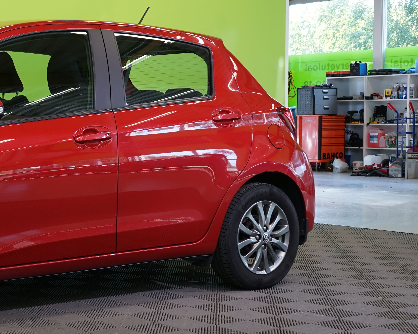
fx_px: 953
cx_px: -45
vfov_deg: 19.9
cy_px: 178
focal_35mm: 77
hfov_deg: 23.2
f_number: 6.3
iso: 400
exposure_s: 1/30
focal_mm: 36
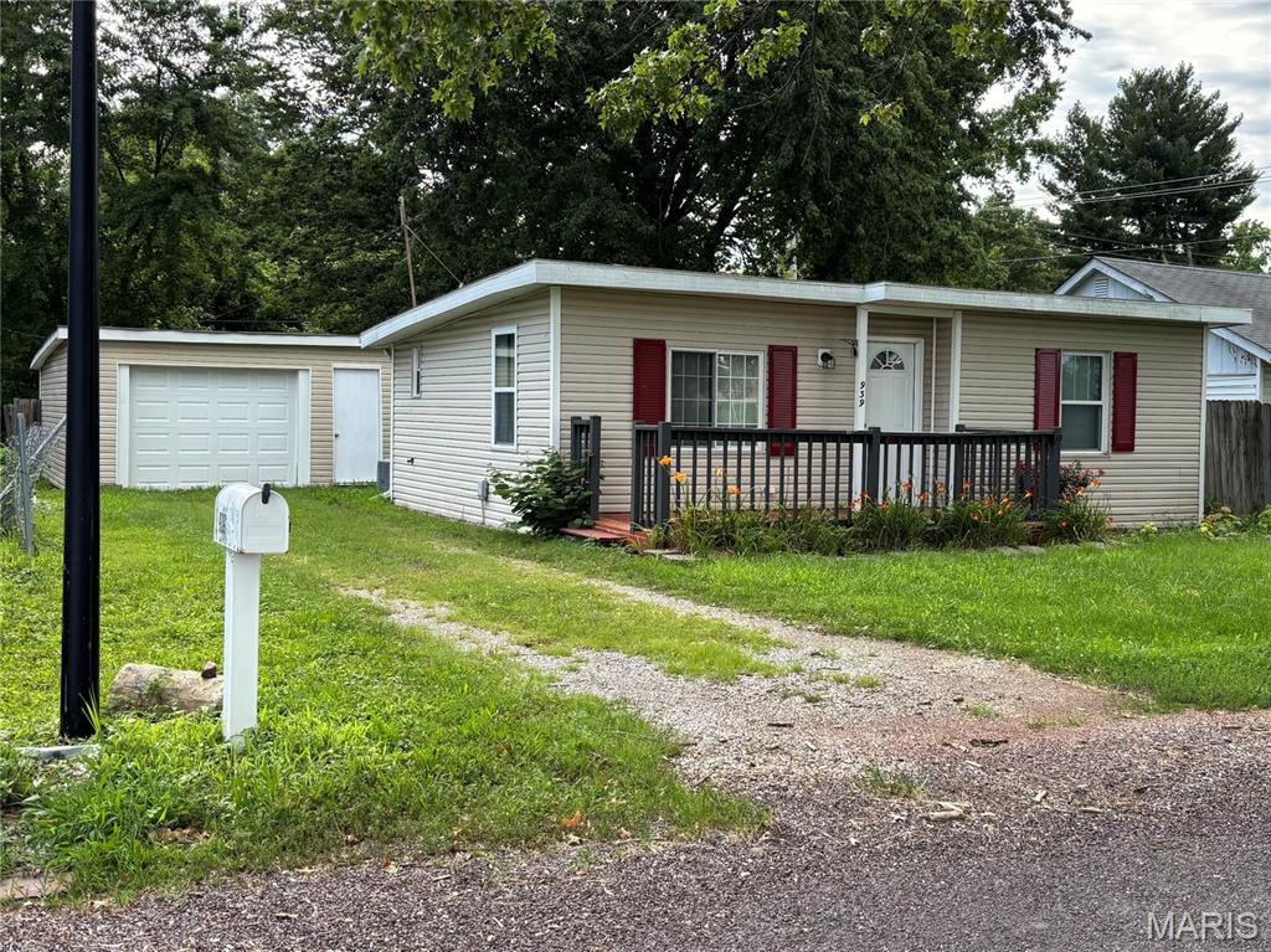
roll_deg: -1.2
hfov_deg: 67.3
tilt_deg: -2.4
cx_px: 636
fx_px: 954
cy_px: 476
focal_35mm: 26
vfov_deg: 53.0
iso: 50
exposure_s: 1/675
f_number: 1.6
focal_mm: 5.96
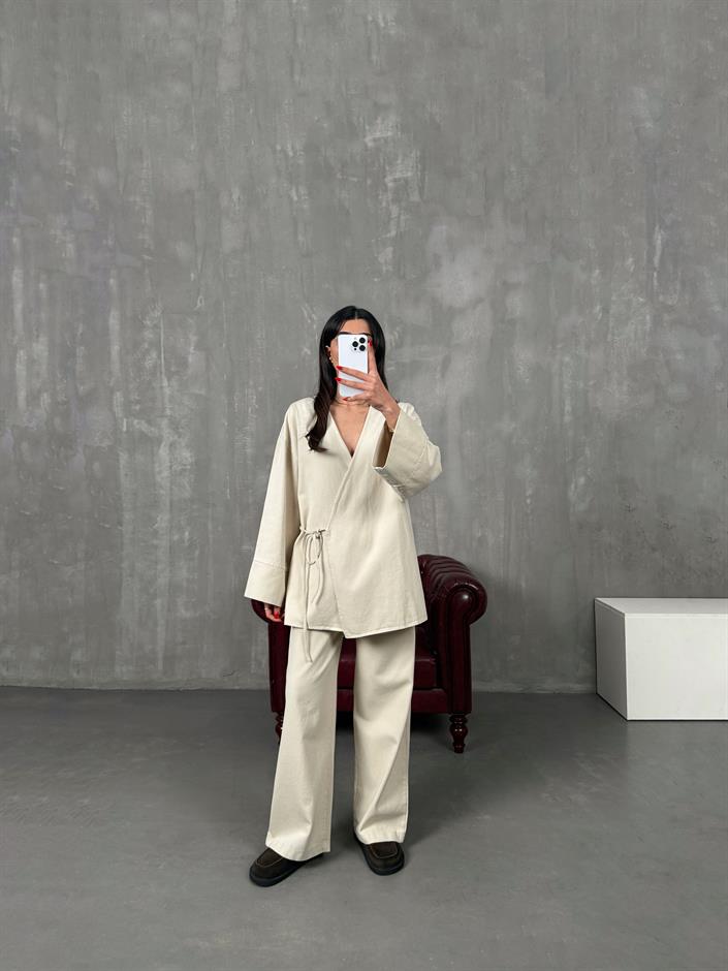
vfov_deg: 71.6
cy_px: 486
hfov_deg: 56.8
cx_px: 364
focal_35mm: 24
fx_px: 673
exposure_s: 1/121
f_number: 1.78
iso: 125
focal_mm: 6.76
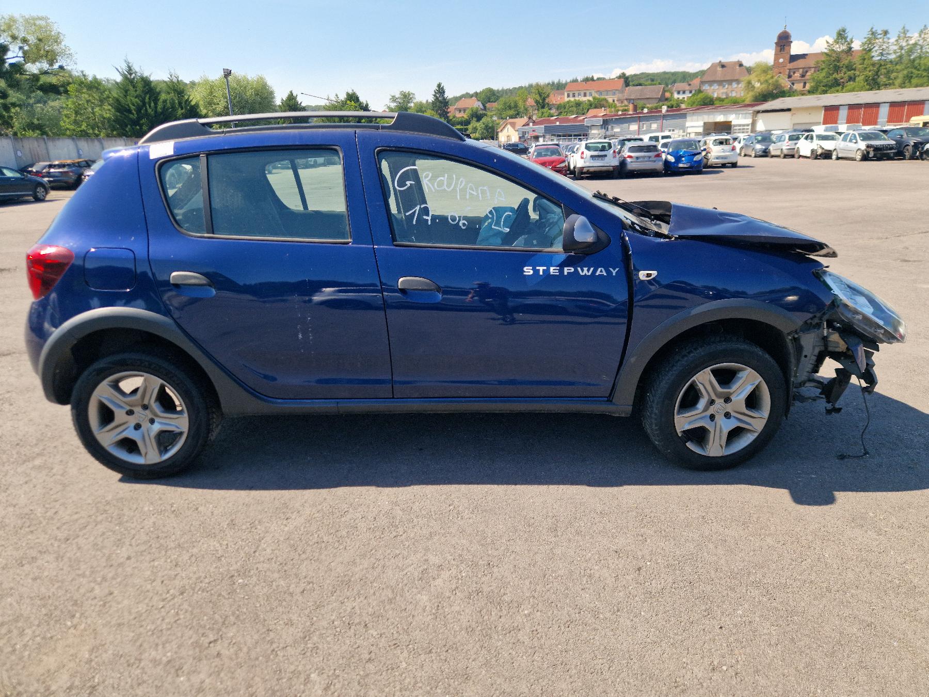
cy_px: 348
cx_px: 464
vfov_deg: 58.9
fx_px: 617
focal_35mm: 23
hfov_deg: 73.9
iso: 50
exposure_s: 1/769
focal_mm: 5.4
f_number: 1.8
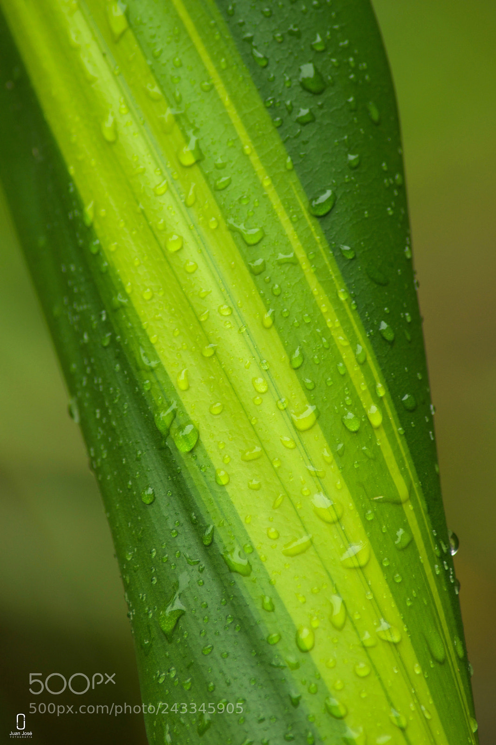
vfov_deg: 4.6
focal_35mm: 450
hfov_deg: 3.1
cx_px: 248
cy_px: 372
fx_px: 9303
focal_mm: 300
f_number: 7.1
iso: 400
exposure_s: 1/80
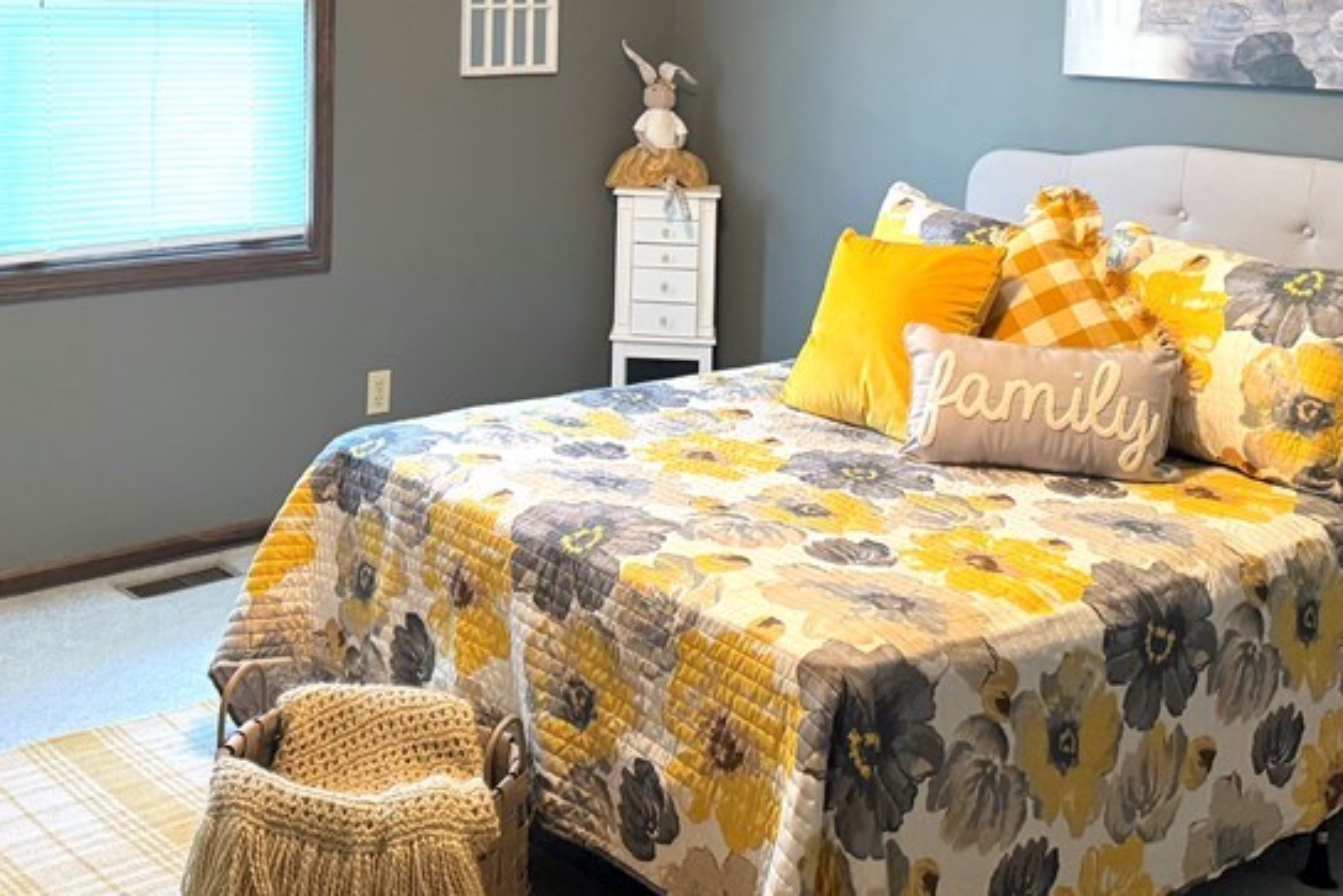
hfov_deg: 41.7
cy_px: 116
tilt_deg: -4.8
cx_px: 521
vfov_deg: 27.8
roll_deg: -1.9
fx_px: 1754
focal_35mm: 47
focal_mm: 6.76
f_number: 1.78
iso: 250
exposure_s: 1/60
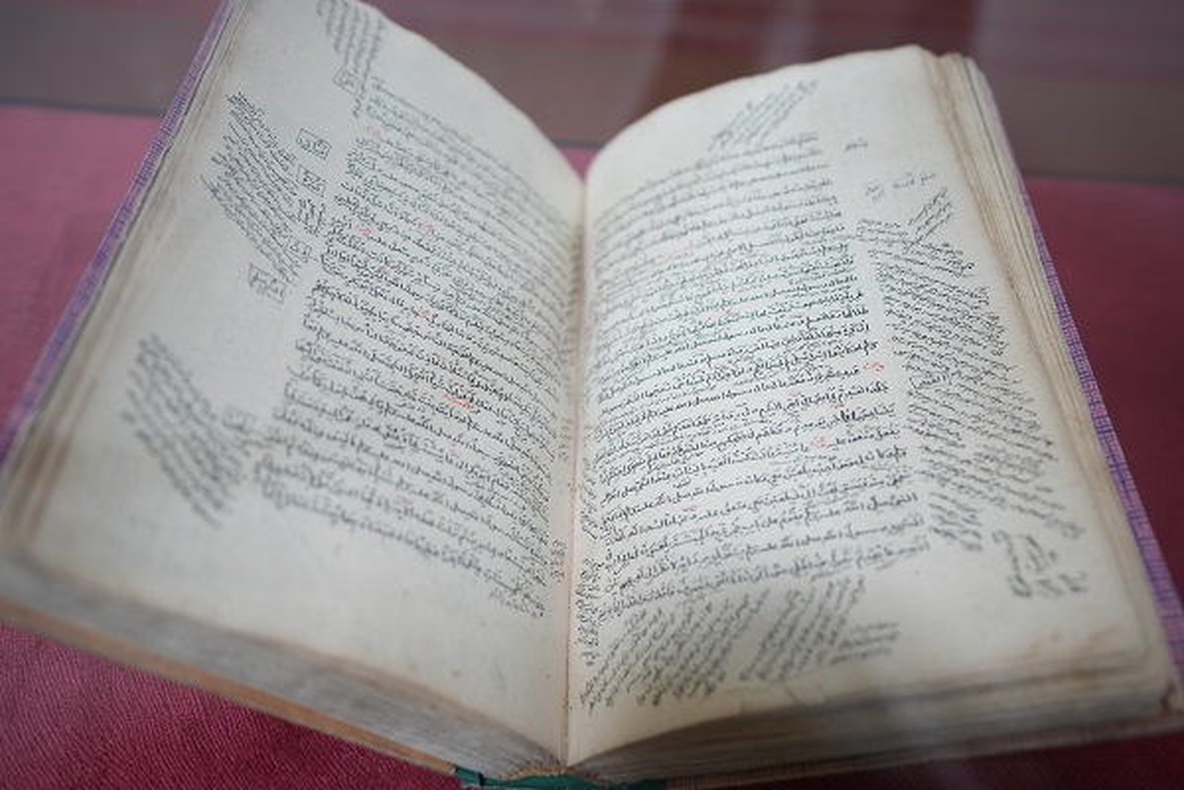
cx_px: 592
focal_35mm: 32
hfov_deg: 58.7
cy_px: 395
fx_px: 1052
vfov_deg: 41.1
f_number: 2.8
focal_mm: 32
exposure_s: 1/60
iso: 800
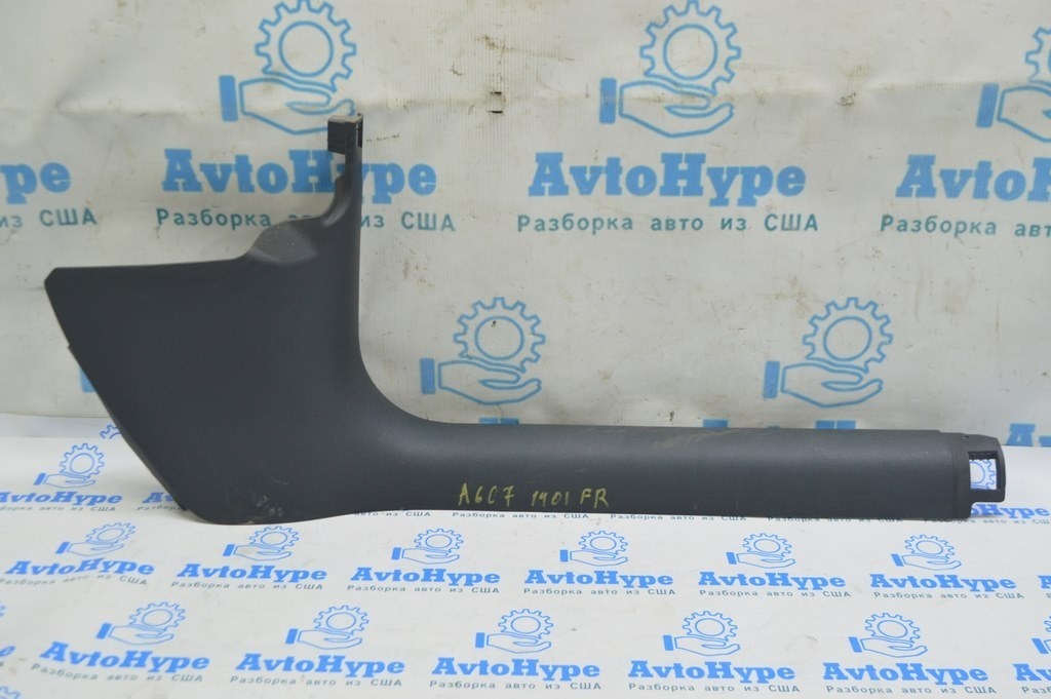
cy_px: 350
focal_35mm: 40
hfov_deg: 48.0
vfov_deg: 33.0
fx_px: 1181
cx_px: 526
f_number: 5.6
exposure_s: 1/20
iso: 400
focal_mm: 27
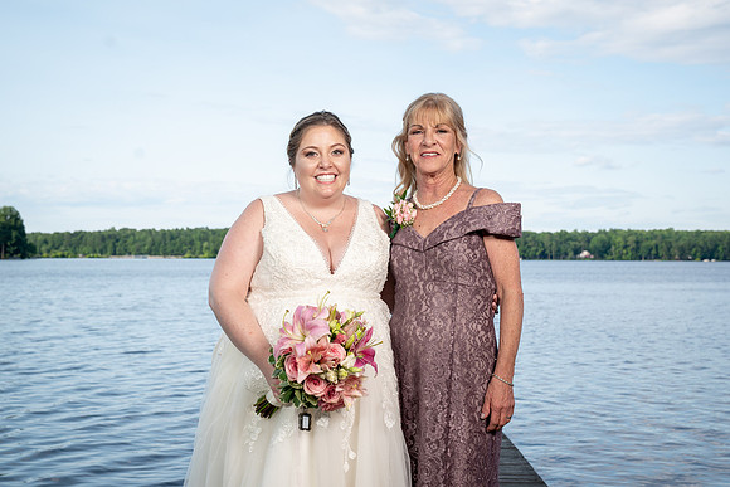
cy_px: 237
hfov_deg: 36.9
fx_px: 1095
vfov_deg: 25.1
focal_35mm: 54
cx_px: 341
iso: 100
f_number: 5.6
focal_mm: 49
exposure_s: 1/200
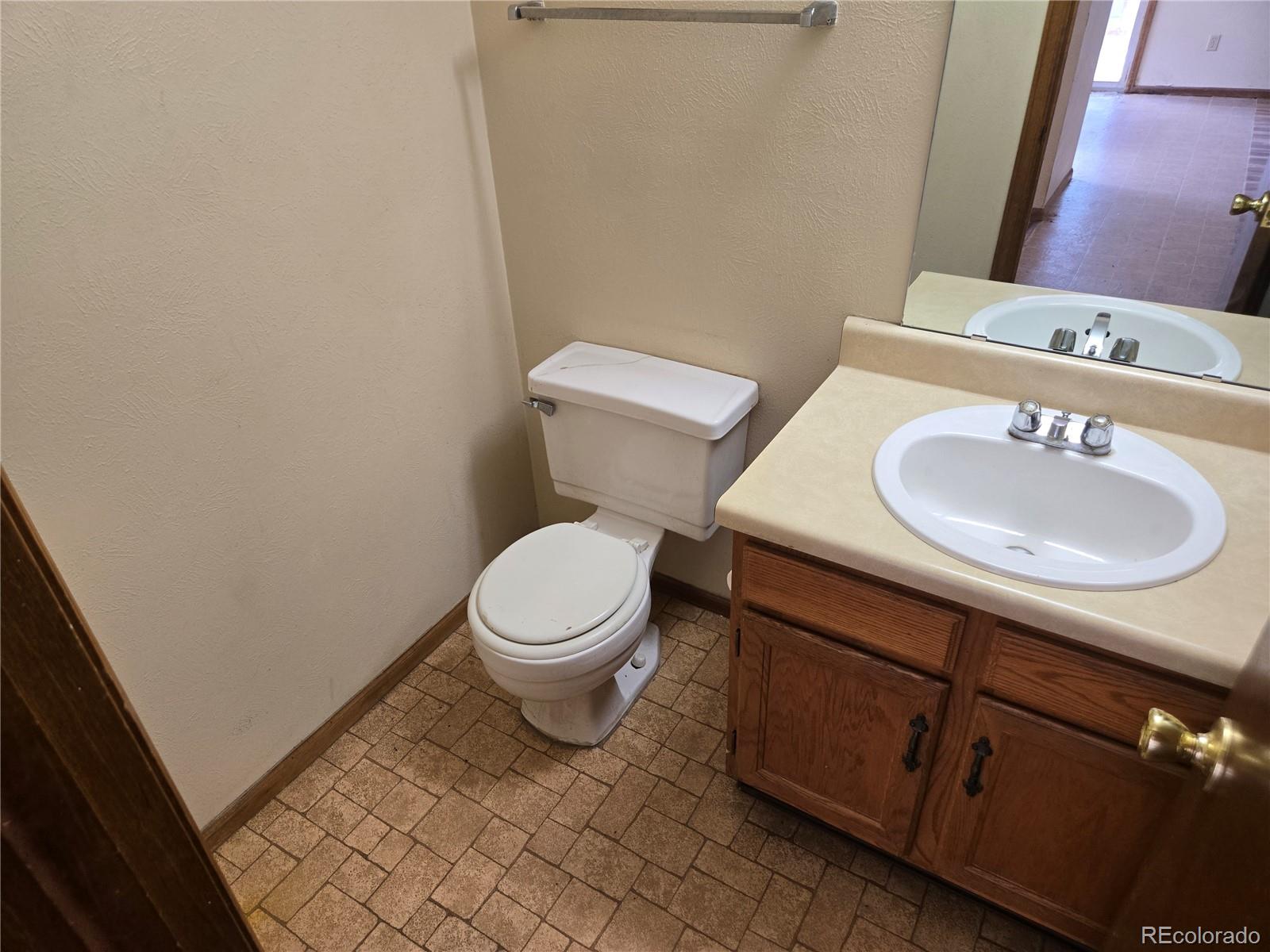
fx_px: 844
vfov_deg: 58.9
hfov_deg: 73.9
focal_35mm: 23
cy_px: 476
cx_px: 635
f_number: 1.8
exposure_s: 1/120
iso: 160
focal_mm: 5.4
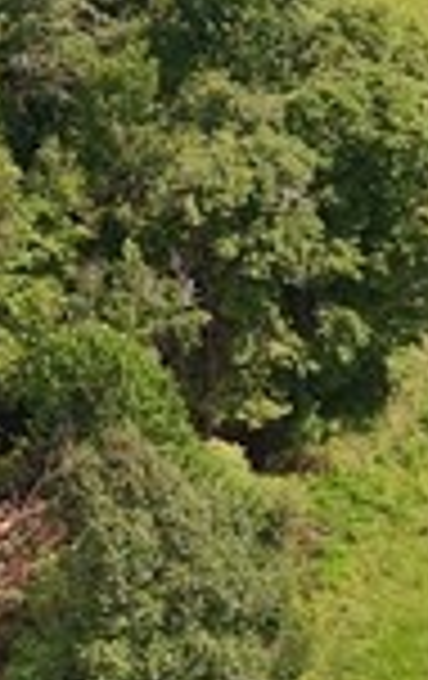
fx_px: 3195
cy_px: 23
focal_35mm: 172
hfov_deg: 7.2
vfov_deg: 12.0
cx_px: 982
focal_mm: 4.5
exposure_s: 1/400
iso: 100
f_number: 2.8
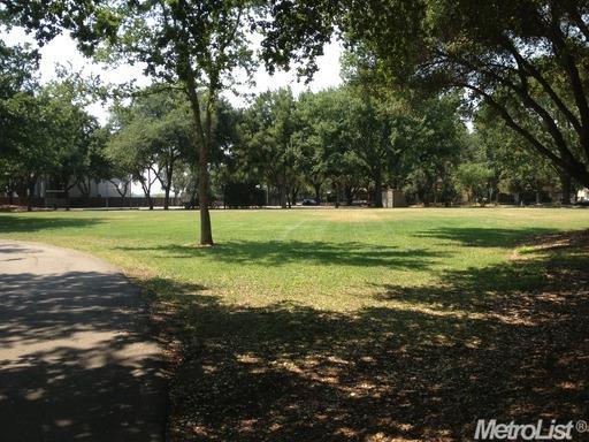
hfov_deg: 52.6
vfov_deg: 40.7
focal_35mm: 35
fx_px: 596
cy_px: 221
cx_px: 294
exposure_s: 1/557
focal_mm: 4.28
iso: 50
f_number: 2.4
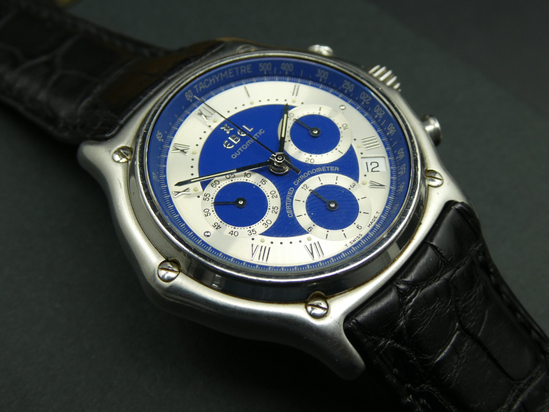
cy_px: 206
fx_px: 793
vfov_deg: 29.1
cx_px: 274
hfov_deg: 38.2
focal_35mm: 50
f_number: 4.1
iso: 100
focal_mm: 9
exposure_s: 1/80
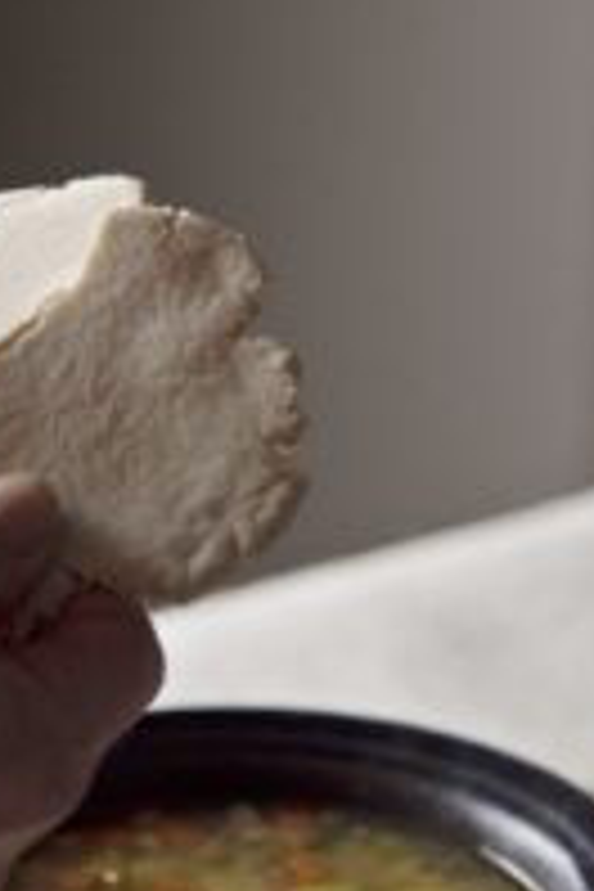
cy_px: 378
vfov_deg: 8.5
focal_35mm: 242
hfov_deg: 5.7
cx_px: 250
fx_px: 5989
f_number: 4
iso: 200
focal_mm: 120
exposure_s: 1/400
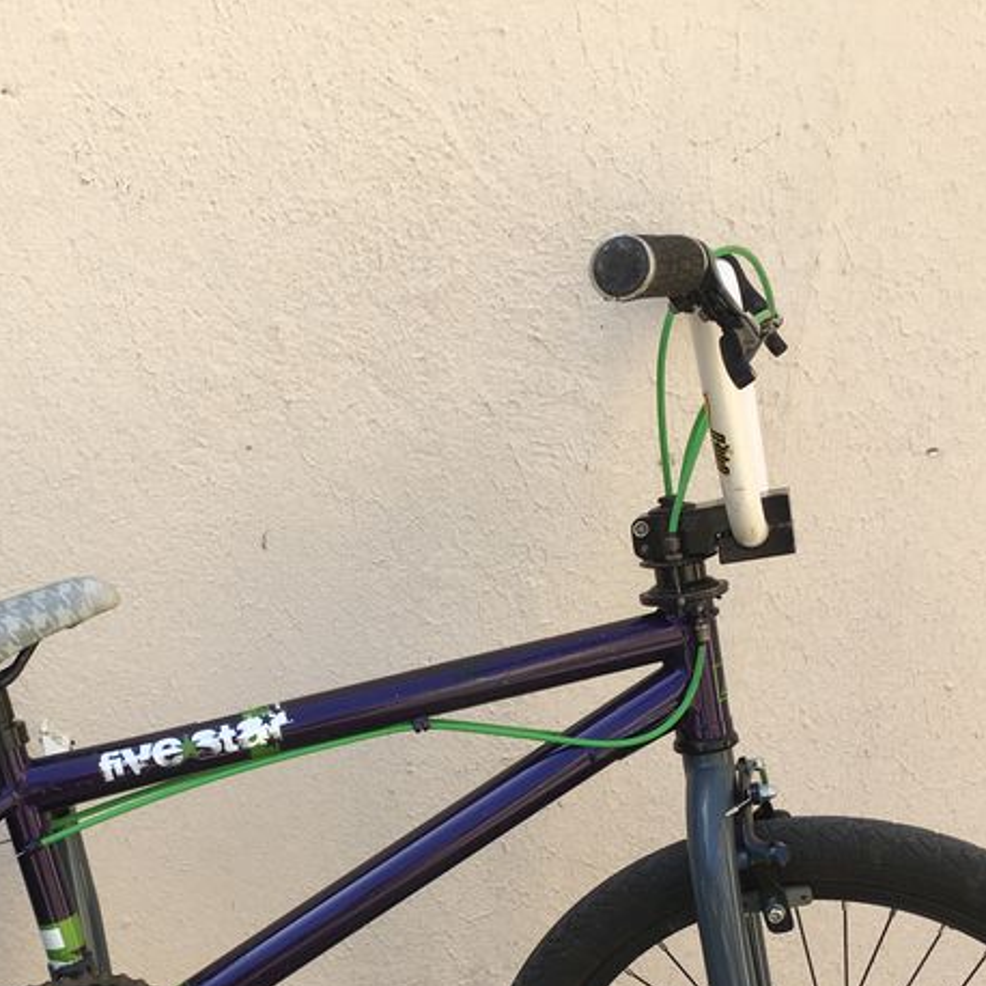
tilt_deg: -19.5
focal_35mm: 56
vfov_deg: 29.9
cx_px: 243
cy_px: 788
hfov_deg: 30.0
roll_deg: -5.7
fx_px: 1805
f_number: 2.2
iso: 25
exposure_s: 1/450
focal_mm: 4.15
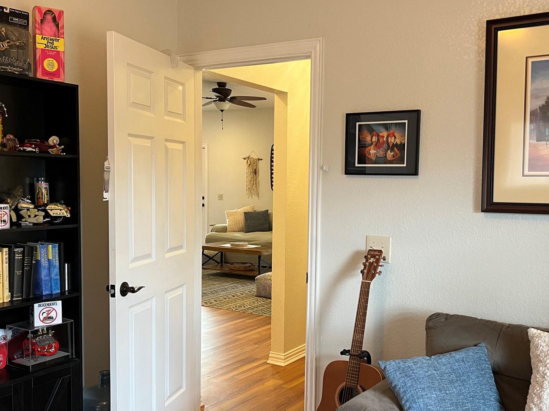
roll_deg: -0.8
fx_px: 571
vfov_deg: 39.6
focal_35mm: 36
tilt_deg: -3.1
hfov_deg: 51.2
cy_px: 212
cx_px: 315
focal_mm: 5.7
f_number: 1.5
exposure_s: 1/60
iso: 125
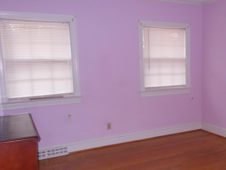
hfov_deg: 46.8
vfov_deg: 36.8
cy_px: 93
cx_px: 158
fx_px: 255
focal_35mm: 39
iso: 250
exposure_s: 1/25
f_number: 3.2
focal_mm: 4.6
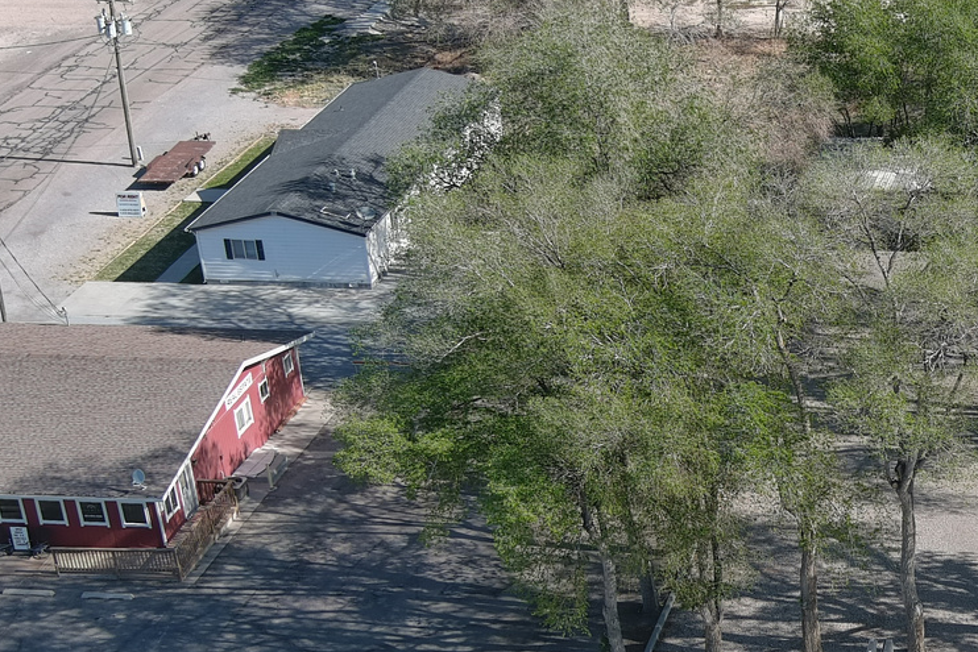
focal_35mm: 80
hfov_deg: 24.2
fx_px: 2174
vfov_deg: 17.0
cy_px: 405
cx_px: 974
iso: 100
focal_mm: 10.13
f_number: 2.8
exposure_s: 1/800
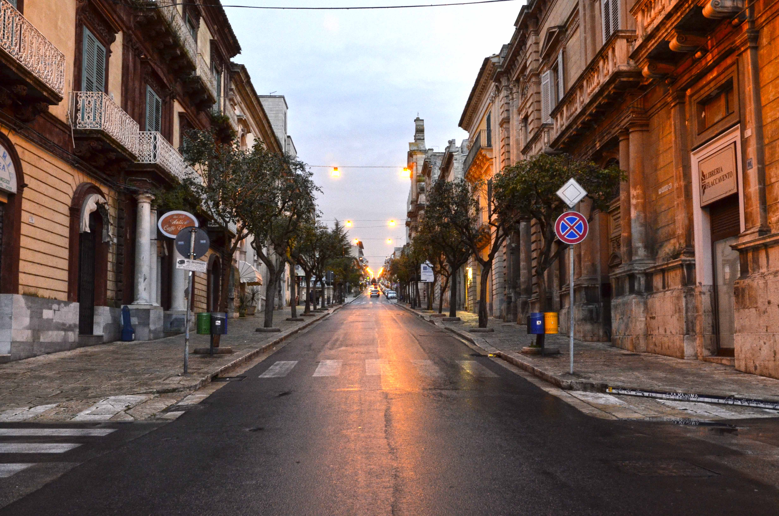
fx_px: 648
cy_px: 258
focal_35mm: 30
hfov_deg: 62.0
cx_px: 390
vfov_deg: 43.4
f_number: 8
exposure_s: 1/60
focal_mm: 20
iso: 1600
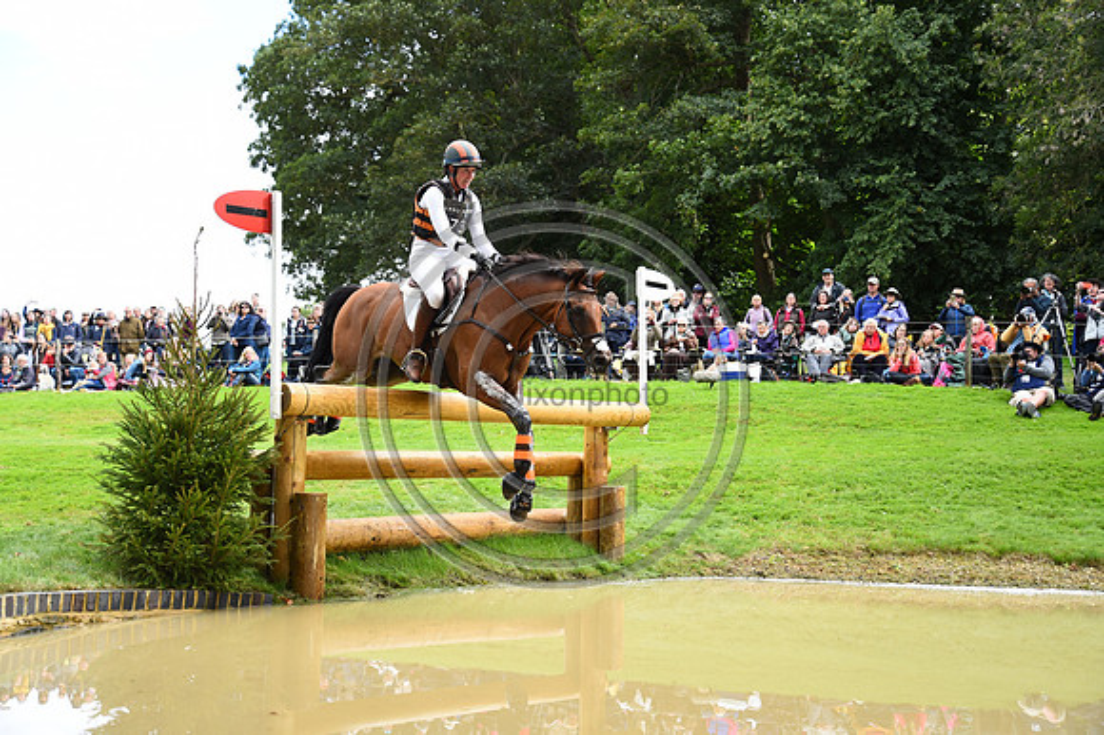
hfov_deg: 44.5
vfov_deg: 30.5
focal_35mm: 44
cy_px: 368
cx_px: 552
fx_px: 1349
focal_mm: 44
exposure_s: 1/1250
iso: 1000
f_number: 4.2
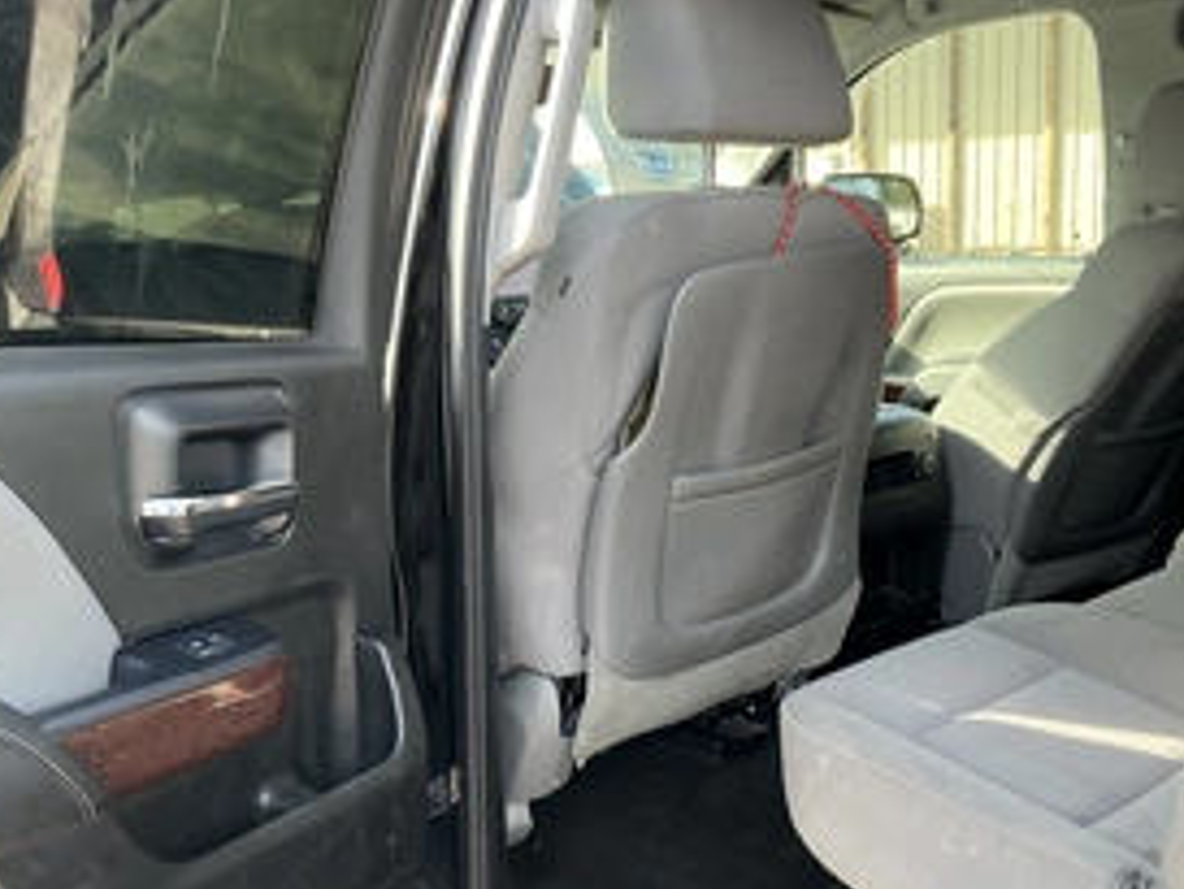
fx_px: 1403
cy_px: 507
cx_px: 664
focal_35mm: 41
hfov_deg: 45.7
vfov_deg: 35.1
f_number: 1.8
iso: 40
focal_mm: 3
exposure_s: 1/122
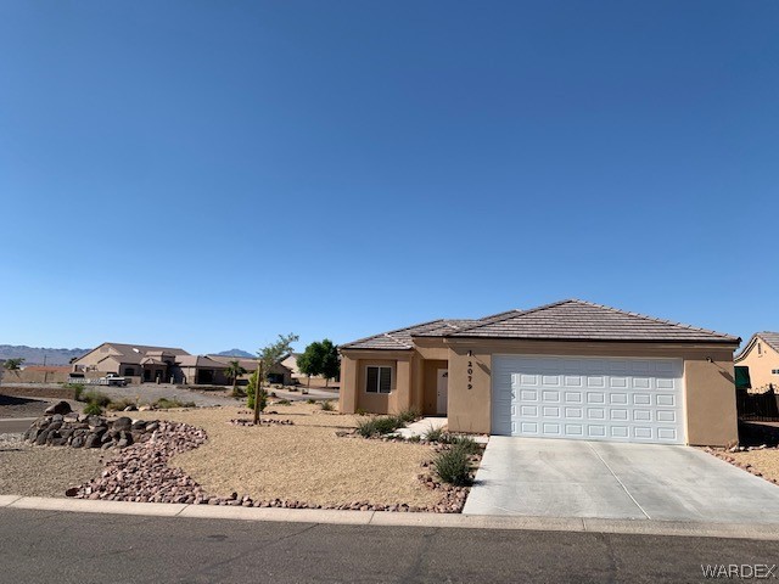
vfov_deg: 53.1
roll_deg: -2.2
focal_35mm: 26
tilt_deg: +9.6
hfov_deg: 67.3
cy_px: 292
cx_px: 390
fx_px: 585
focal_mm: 4.25
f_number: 1.8
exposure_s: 1/3086
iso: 25
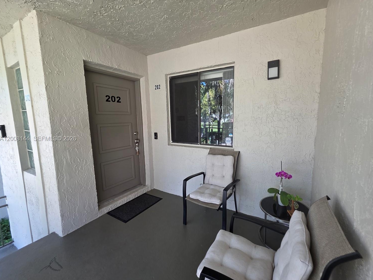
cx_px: 199
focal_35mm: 14
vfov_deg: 85.7
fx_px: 151
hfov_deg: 101.9
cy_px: 139
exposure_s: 1/359
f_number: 1.9
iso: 160
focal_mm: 2.2
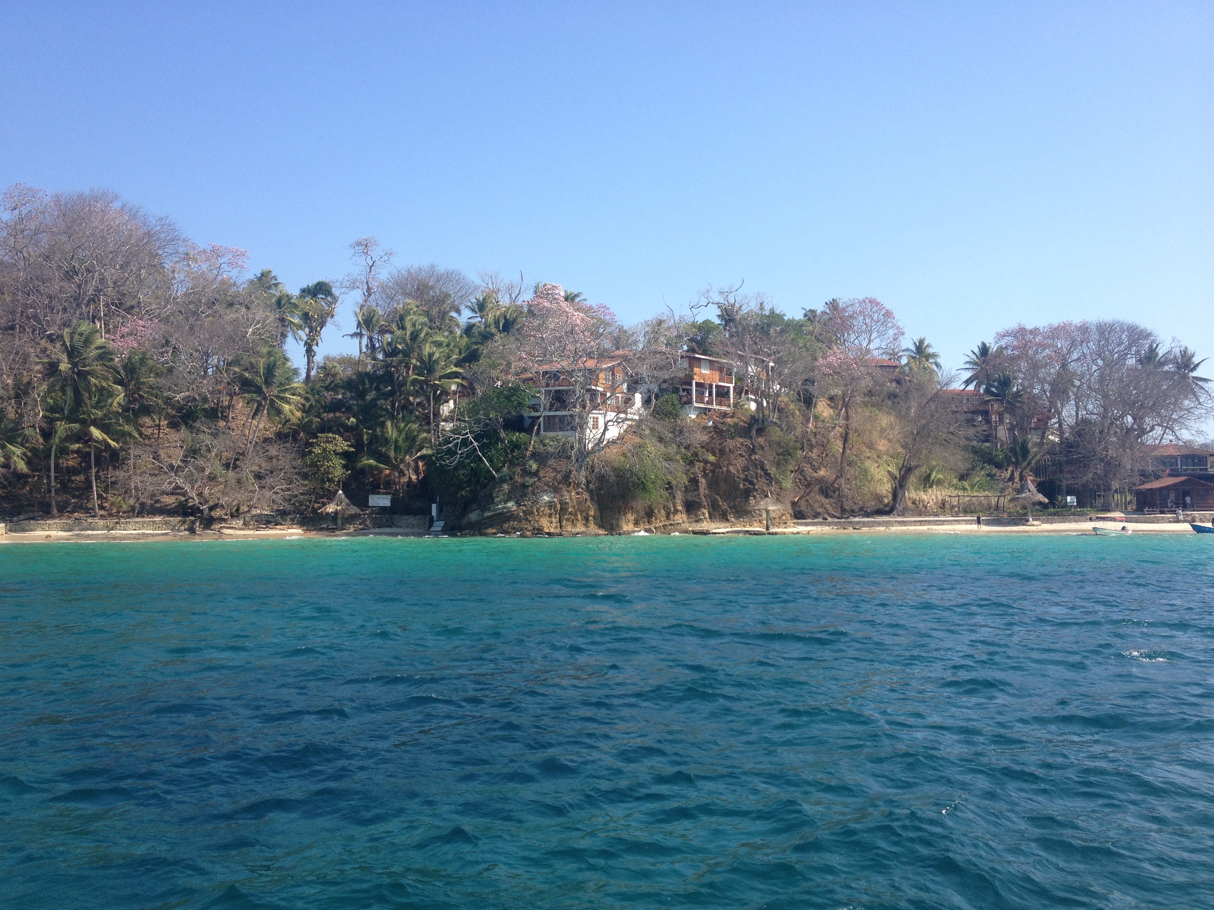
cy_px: 455
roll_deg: -0.4
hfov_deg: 52.6
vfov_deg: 40.7
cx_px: 607
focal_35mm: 35
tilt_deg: -0.5
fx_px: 1227
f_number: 2.4
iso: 50
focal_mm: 4.28
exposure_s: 1/1104
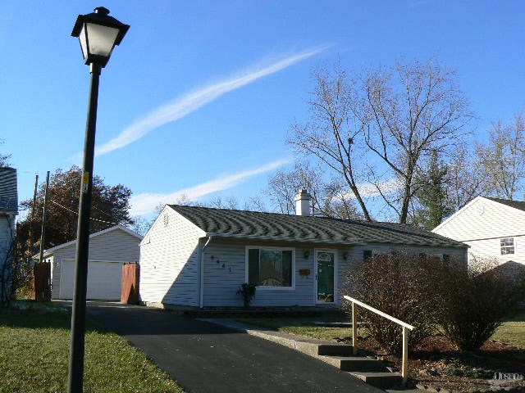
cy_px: 196
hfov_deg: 51.4
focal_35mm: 36
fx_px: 546
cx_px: 262
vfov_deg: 39.7
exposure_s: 1/400
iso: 80
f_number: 6.3
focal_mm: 6
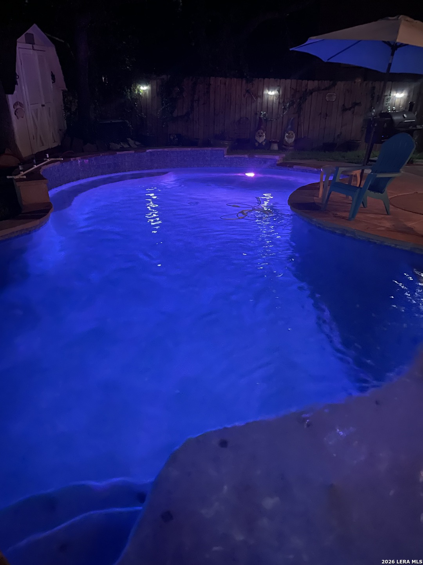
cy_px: 282
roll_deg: -0.1
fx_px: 424
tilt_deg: -23.8
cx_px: 212
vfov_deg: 67.3
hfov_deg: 53.1
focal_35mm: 26
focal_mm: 4.2
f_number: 1.6
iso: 1600
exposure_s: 1/15
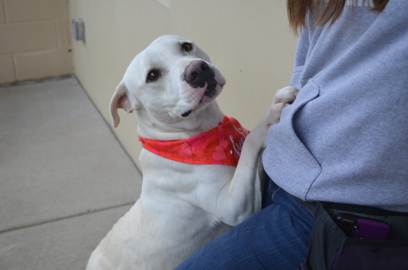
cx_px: 204
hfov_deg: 41.2
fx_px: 543
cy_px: 135
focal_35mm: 48
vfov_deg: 28.0
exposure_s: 1/125
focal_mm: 32
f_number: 5.6
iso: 200
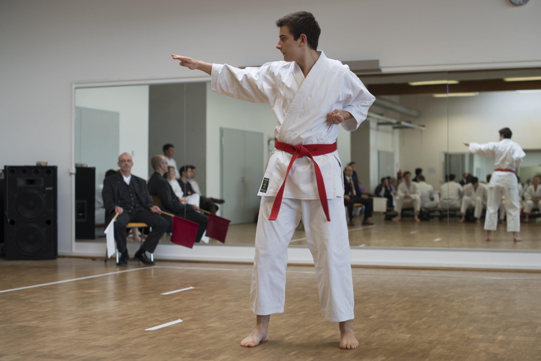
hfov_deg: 36.2
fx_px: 827
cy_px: 182
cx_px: 288
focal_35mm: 55
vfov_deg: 24.6
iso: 100
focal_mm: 50
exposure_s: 1/50
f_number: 3.2
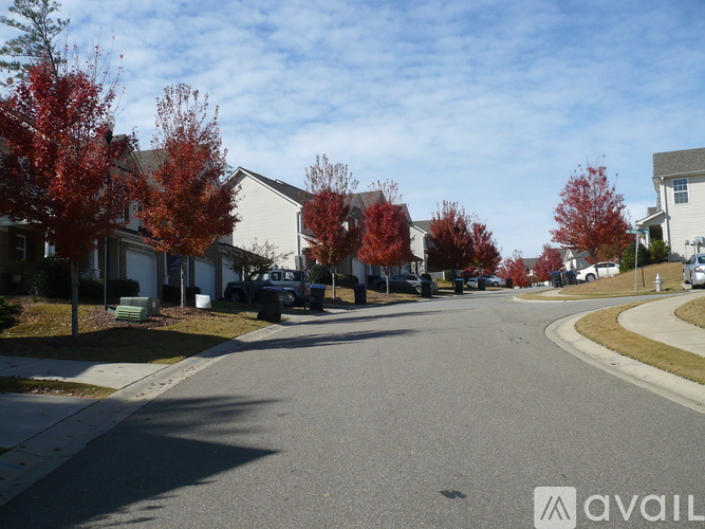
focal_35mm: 35
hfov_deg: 52.6
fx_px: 713
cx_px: 352
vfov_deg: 40.7
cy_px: 264
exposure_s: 1/250
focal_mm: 5.8
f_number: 8
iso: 100
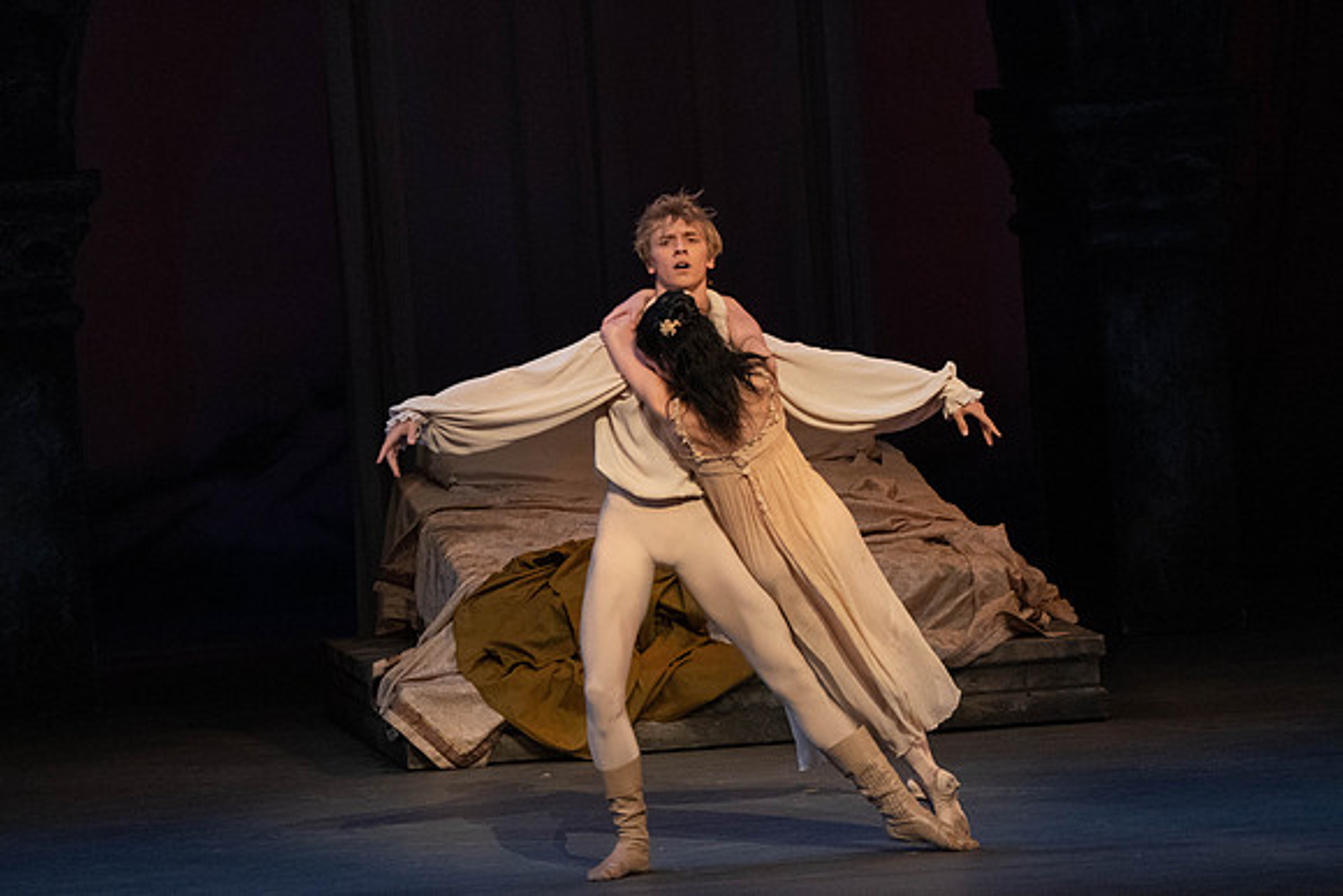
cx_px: 594
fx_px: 13849
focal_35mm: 371
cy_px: 408
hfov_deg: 5.6
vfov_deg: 3.7
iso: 6400
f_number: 6.3
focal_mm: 300
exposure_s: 1/320
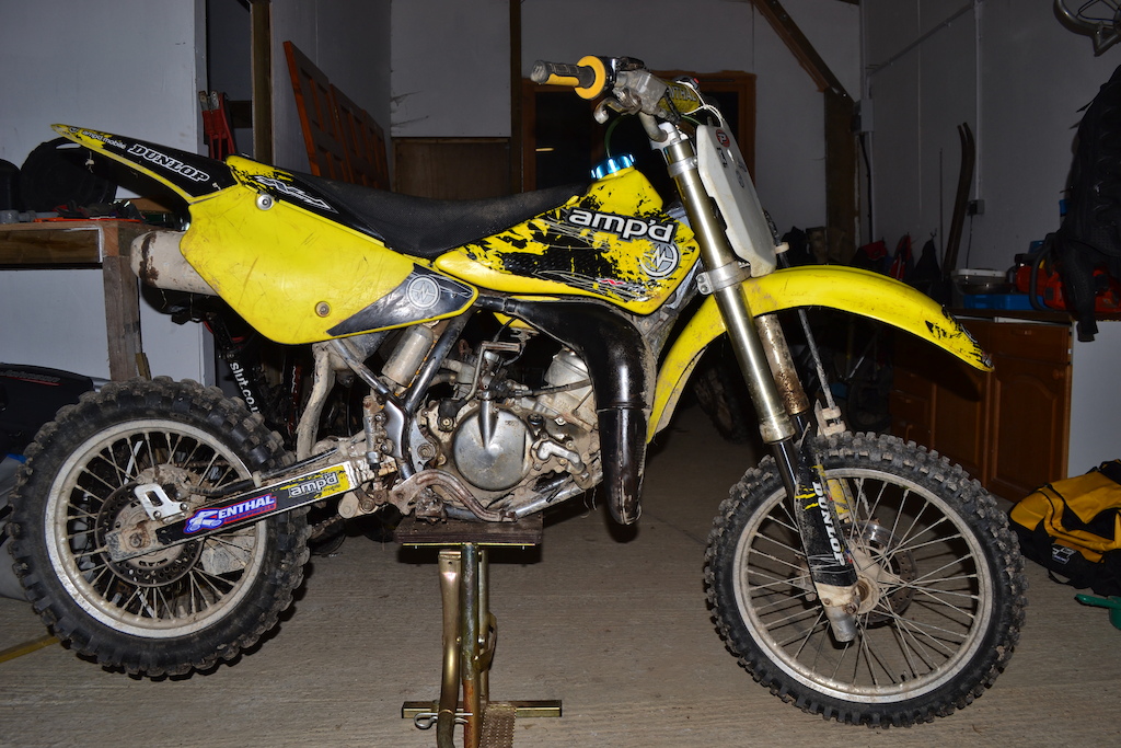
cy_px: 374
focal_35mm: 30
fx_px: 934
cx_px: 560
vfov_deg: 43.6
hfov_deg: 61.9
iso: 100
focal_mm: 20
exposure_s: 1/200
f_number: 6.3
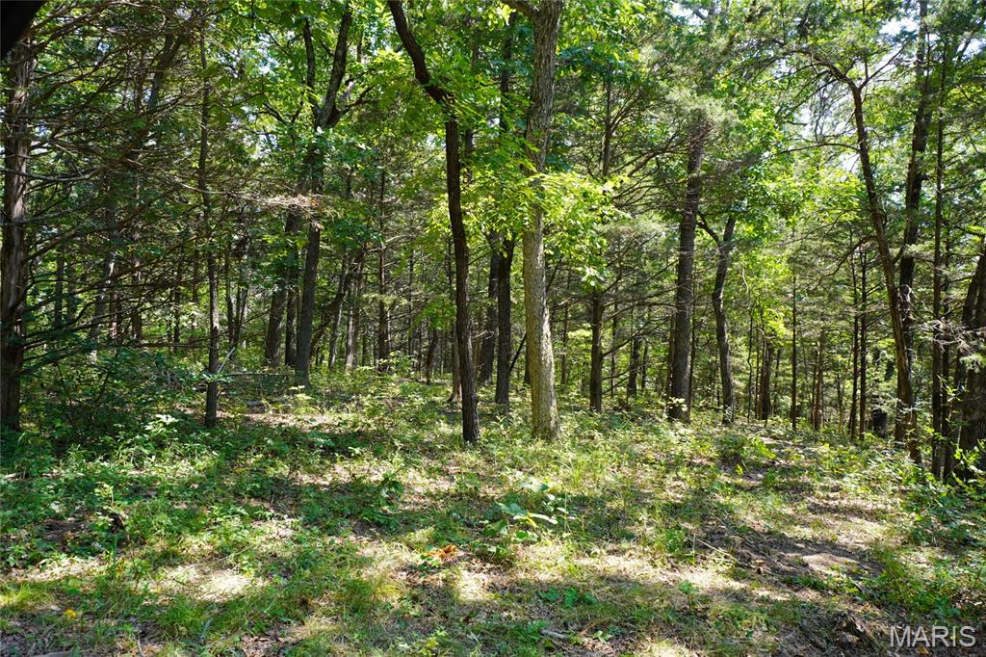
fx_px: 821
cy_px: 328
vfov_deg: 43.6
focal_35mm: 30
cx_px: 493
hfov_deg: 61.9
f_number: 4.5
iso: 100
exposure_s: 1/60
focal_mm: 20
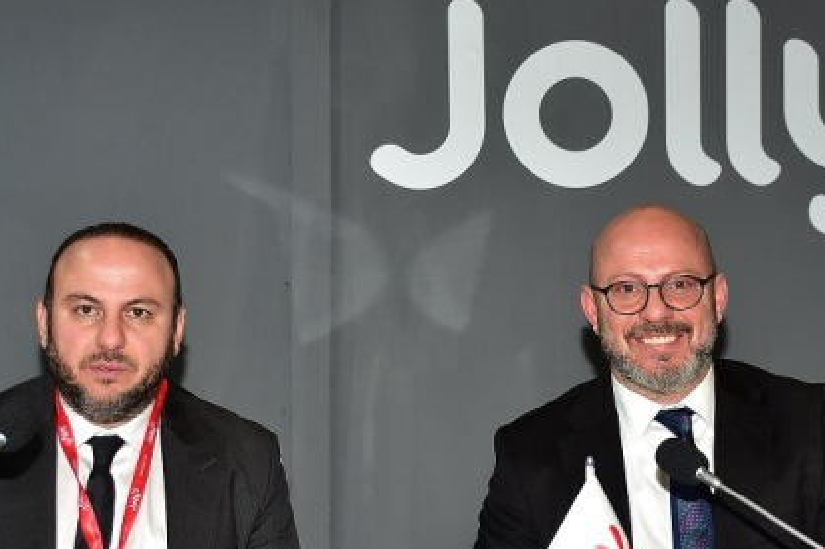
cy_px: 379
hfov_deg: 26.0
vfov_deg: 17.4
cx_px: 426
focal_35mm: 78
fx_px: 1786
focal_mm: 27
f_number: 4
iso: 200
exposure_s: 1/160
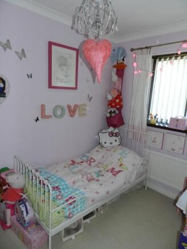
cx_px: 94
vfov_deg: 73.9
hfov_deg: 58.9
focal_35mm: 23
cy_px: 124
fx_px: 166
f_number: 3.4
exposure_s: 1/30
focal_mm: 4
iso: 200
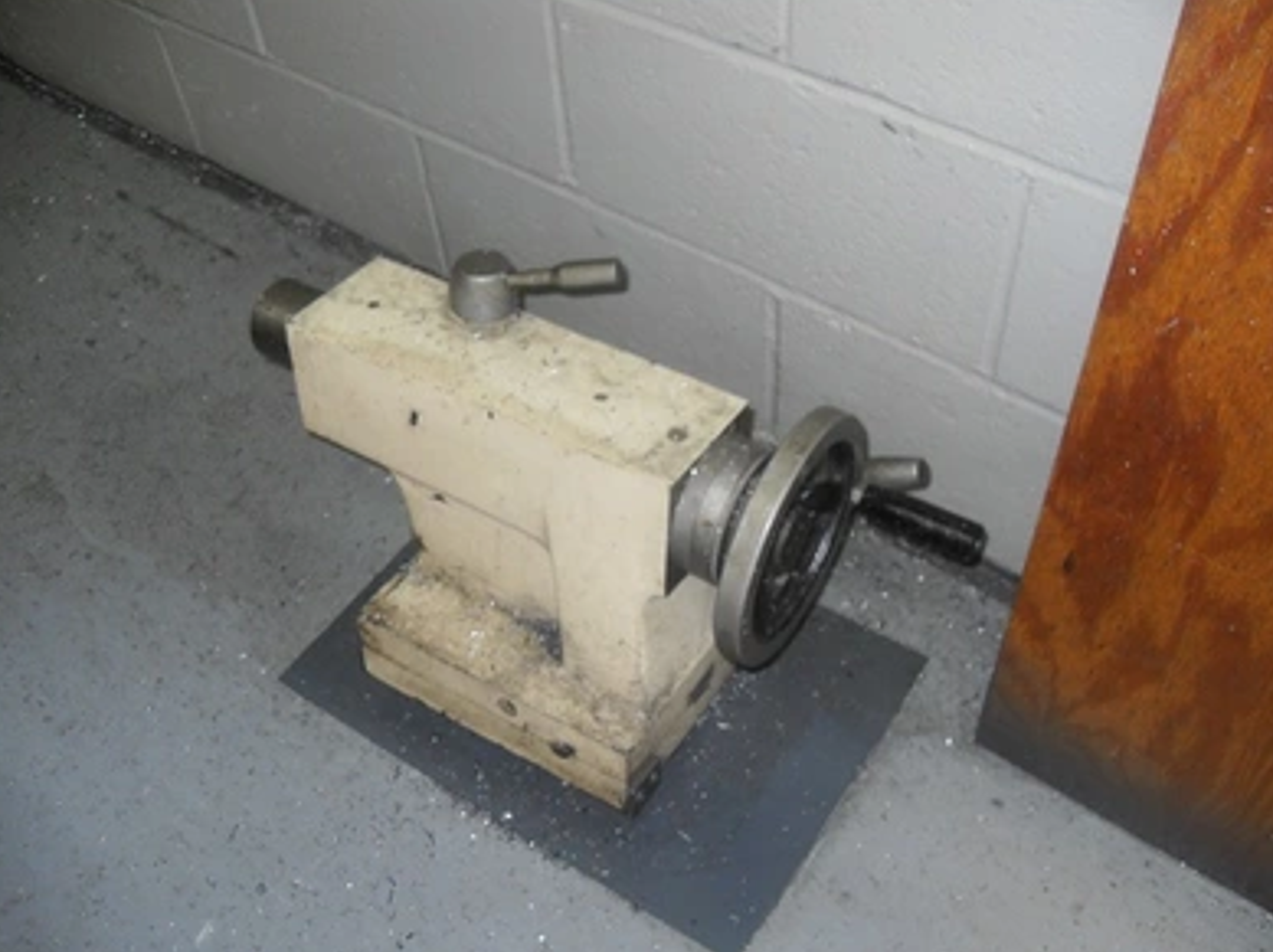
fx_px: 1286
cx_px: 632
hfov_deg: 52.7
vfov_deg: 40.6
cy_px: 468
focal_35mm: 35
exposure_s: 1/45
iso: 100
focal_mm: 6.3
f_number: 2.8
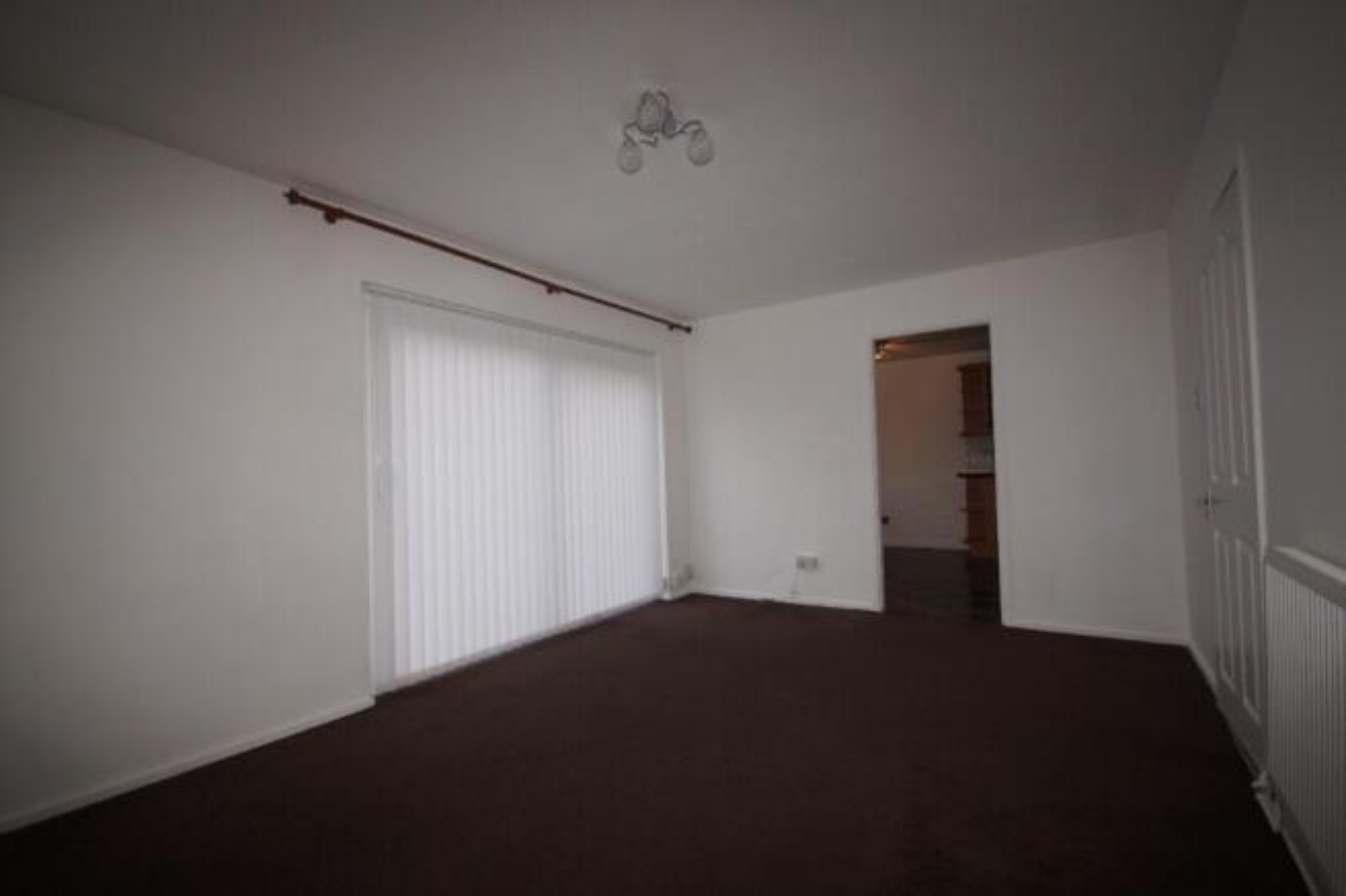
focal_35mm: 15
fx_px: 561
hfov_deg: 100.4
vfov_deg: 77.3
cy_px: 448
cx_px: 673
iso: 320
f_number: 4
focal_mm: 10
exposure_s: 1/60
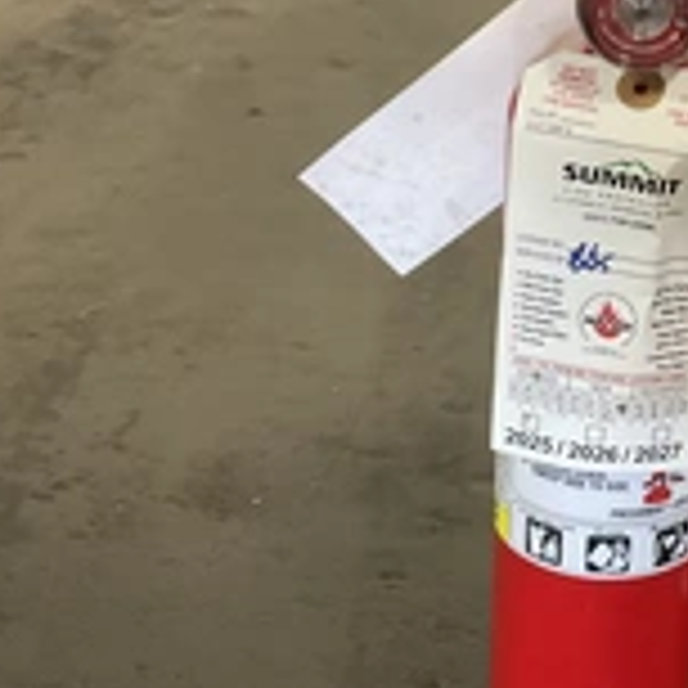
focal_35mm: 67
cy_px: 351
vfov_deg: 25.7
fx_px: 1507
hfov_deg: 24.5
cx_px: 688
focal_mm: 3
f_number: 1.8
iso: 250
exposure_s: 1/60
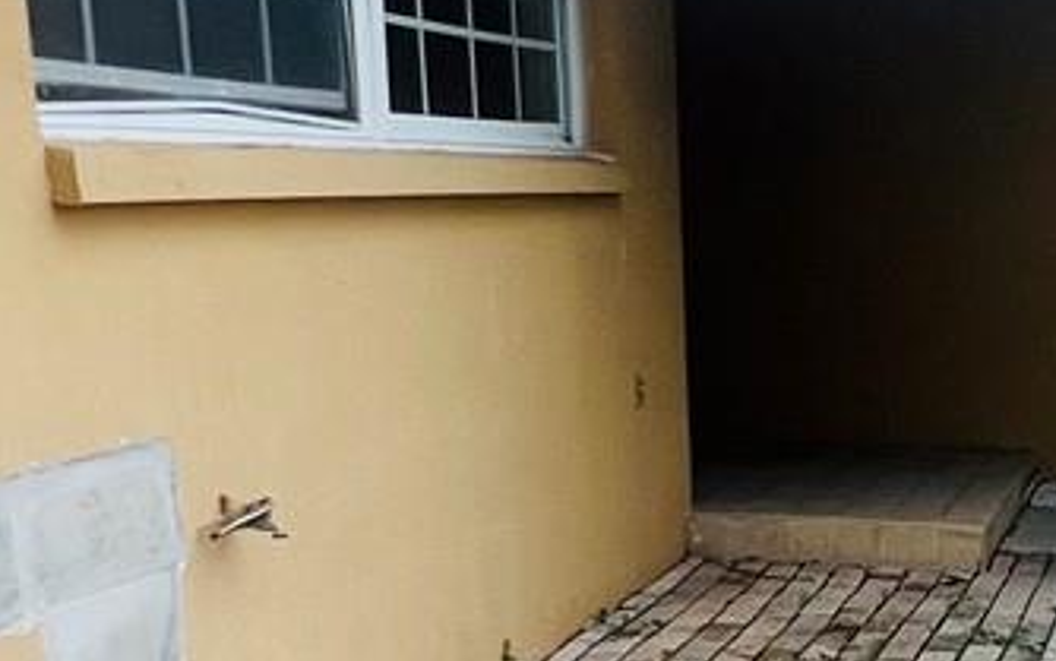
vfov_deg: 19.2
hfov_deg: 28.3
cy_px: 639
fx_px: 1900
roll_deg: +0.1
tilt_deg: -12.3
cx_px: 1157
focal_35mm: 66
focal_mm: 1.57
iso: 64
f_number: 1.8
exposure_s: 1/99
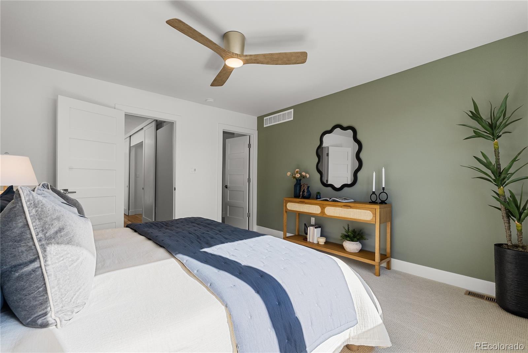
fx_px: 235
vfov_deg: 73.8
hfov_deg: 96.7
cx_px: 264
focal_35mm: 16
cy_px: 176
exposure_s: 1/13
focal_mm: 16
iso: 640
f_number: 8
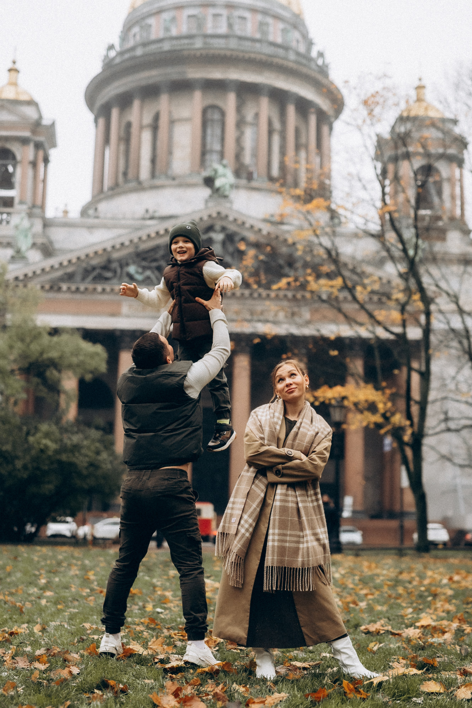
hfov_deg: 26.0
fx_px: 1023
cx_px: 236
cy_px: 354
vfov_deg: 38.2
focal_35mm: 52
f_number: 1.4
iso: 800
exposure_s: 1/4000
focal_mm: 35
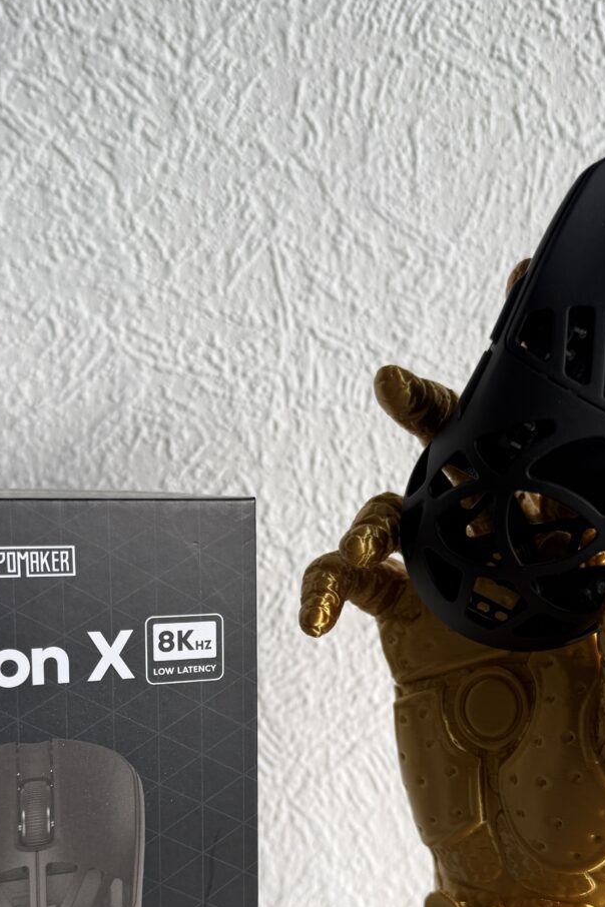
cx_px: 315
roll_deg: -1.3
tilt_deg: -6.8
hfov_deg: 31.2
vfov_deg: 44.4
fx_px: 1084
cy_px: 641
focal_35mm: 43
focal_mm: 6.76
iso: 64
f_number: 1.78
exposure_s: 1/154
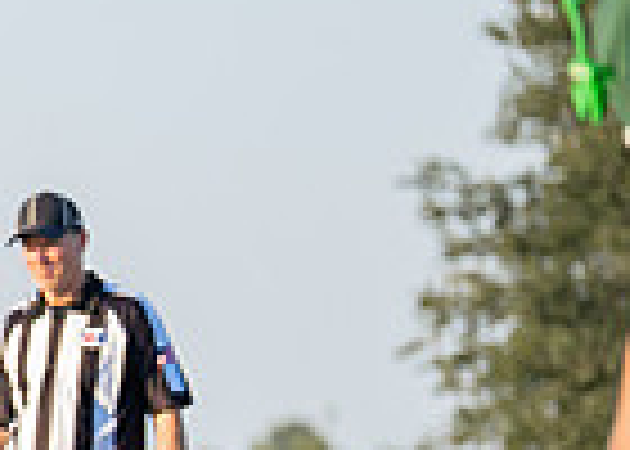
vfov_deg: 2.1
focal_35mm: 683
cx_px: -894
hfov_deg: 2.9
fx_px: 12221
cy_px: 493
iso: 320
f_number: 2.8
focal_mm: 133
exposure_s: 1/2000
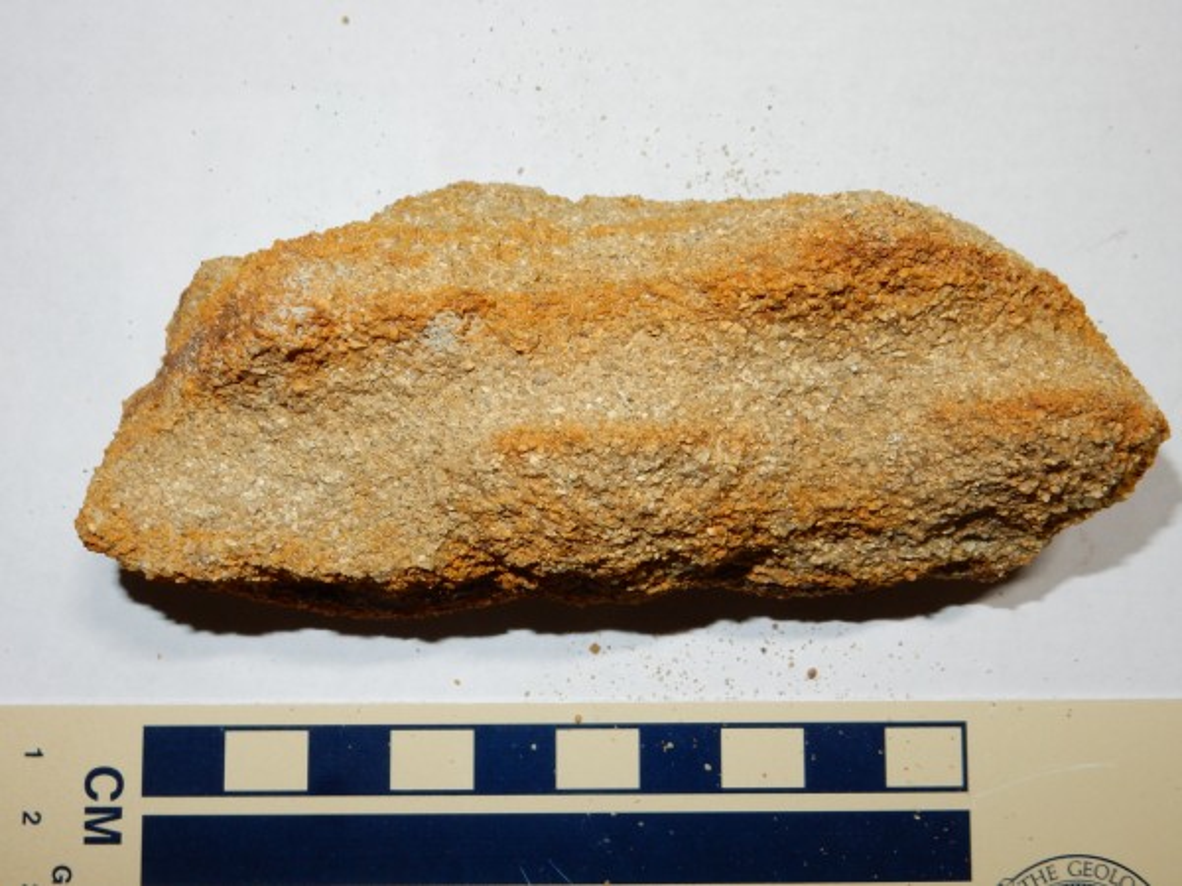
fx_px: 1229
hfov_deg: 51.4
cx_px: 591
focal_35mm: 36
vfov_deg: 39.7
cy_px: 443
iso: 200
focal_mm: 6.4
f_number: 5.6
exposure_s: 1/30
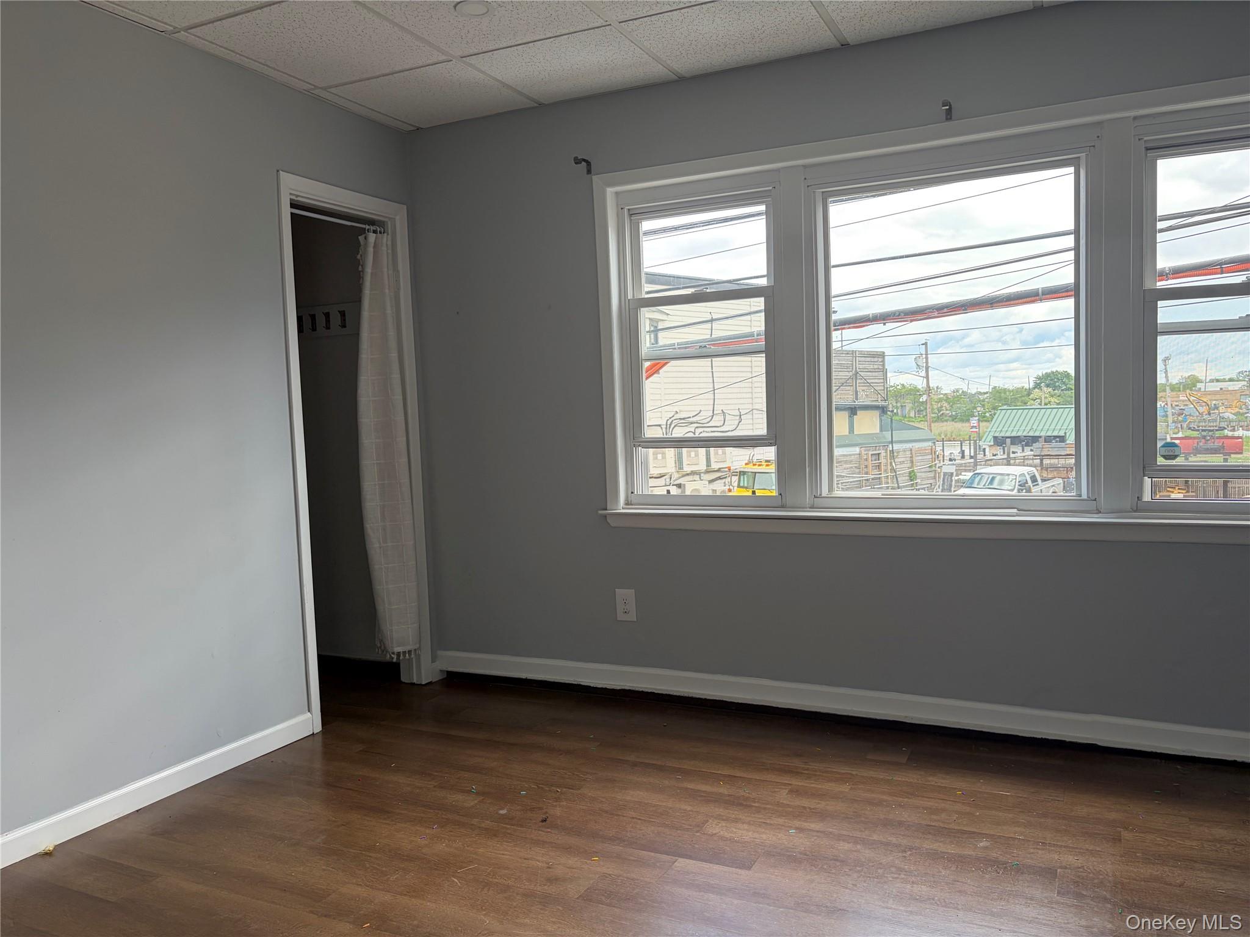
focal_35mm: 26
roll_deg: +1.5
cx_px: 625
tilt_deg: -2.9
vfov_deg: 53.1
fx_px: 939
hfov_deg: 67.3
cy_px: 468
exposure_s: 1/228
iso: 50
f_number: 1.6
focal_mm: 5.96
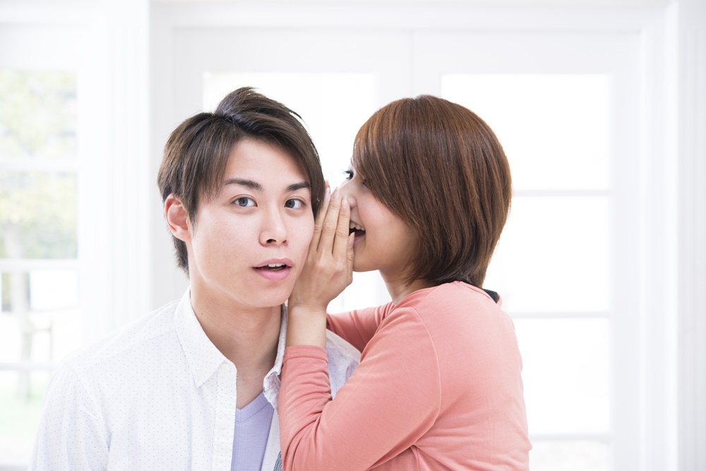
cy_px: 236
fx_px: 1177
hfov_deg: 33.4
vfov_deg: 22.6
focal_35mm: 60
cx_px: 353
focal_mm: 60
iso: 500
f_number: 5.6
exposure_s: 1/100
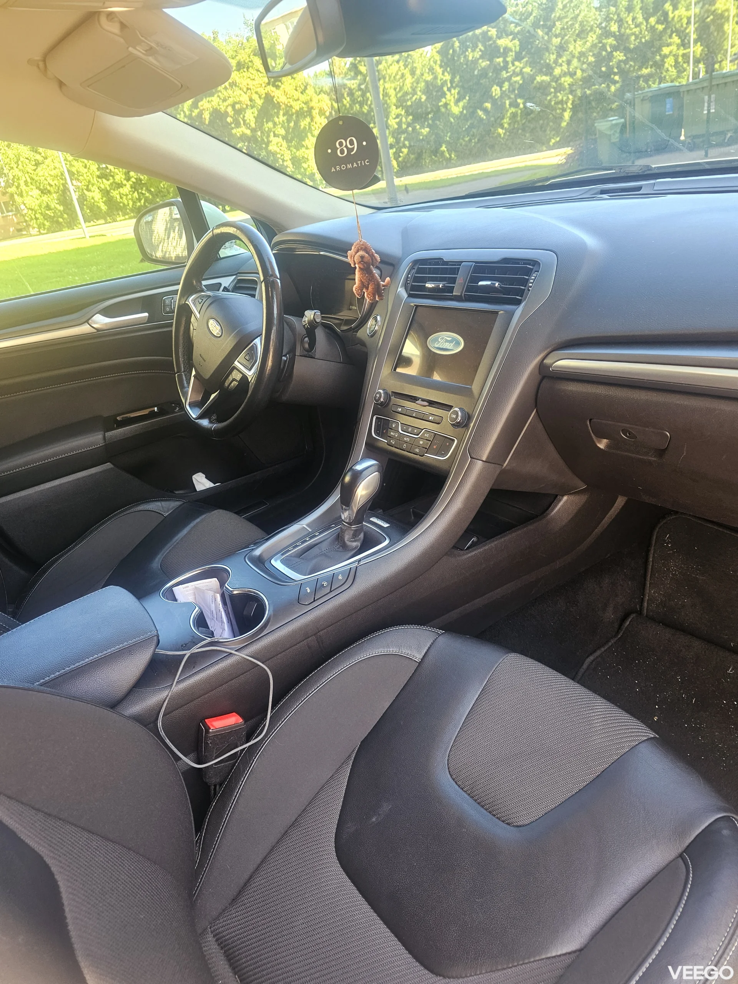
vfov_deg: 73.9
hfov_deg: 58.9
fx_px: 654
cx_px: 369
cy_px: 492
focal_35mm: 23
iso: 125
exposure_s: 1/180
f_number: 1.7
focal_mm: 6.3
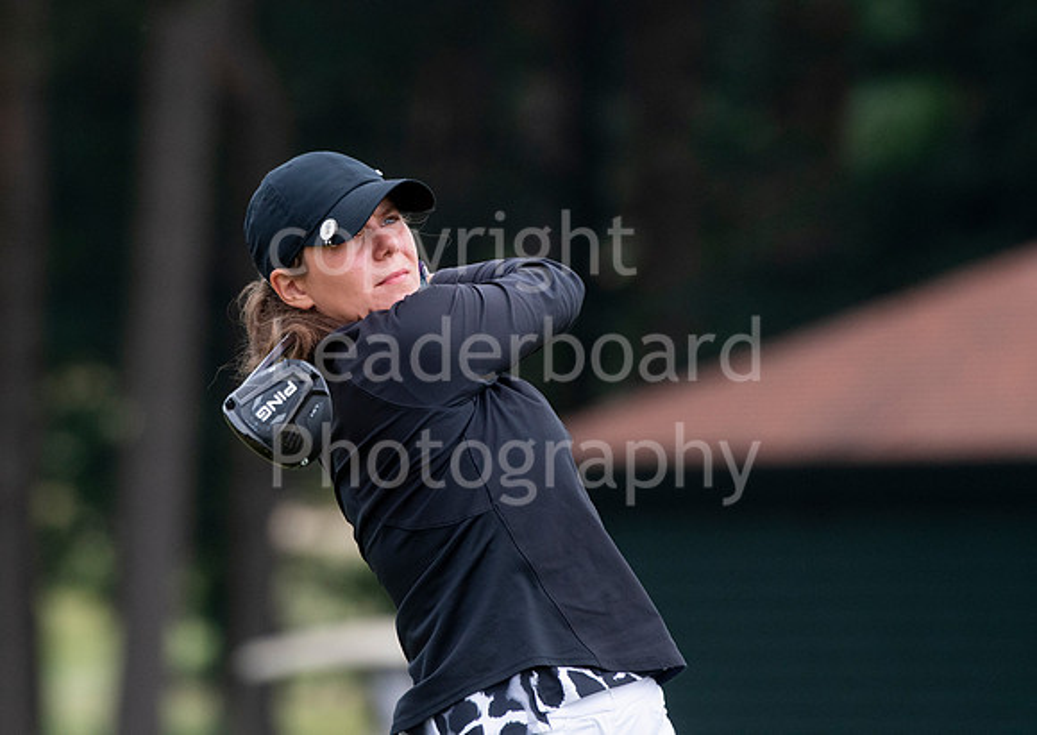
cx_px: 396
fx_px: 20294
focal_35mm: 691
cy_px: 308
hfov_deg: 2.9
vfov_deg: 2.1
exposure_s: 1/1600
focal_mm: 380
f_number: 5.6
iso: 800
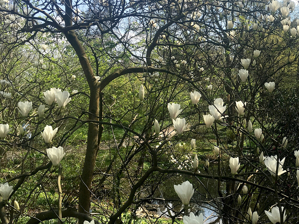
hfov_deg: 35.7
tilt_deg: -1.1
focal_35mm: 51
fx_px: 440
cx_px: 257
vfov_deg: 28.5
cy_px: 111
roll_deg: -2.6
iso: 25
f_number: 2.2
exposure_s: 1/962
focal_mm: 4.15
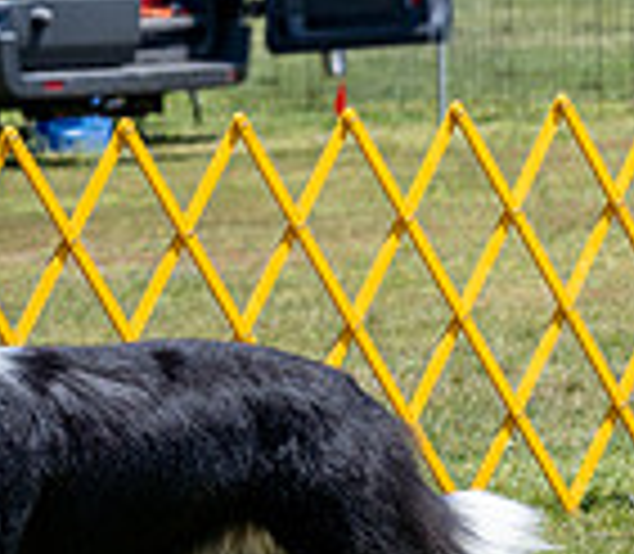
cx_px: 247
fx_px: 9352
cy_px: 68
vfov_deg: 3.4
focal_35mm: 481
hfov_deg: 3.9
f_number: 7.1
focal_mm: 111
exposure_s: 1/1600
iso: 640
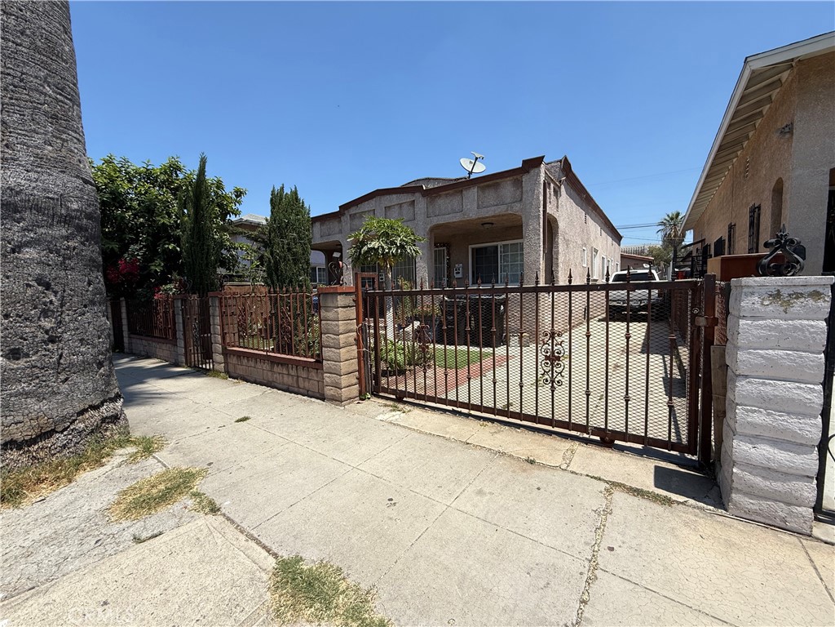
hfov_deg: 102.1
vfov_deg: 85.7
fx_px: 338
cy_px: 314
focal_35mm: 14
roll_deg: +1.3
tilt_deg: -3.4
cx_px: 418
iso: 50
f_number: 2.2
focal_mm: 2.22
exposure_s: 1/1901
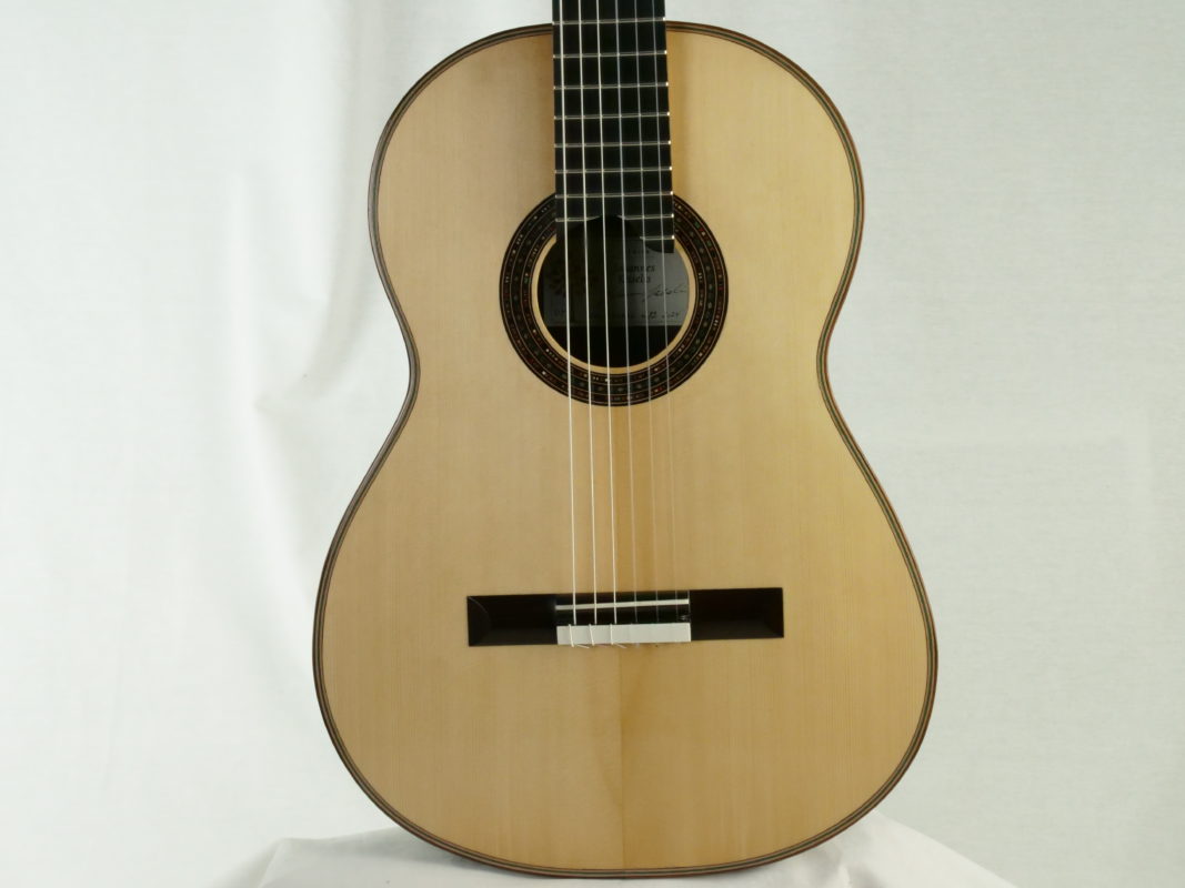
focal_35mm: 62
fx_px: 2122
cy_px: 444
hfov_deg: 31.2
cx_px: 592
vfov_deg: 23.6
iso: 2500
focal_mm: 31
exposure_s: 1/80
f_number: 14
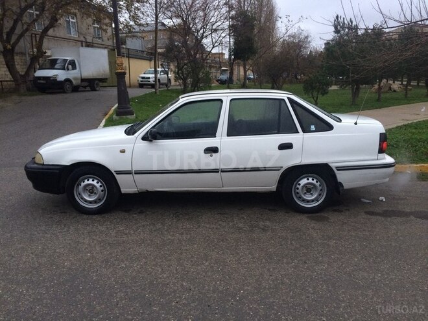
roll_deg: +1.7
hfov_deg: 61.7
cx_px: 214
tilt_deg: -10.4
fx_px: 359
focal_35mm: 29
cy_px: 160
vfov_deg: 48.2
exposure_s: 1/33
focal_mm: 4.15
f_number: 2.2
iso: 80
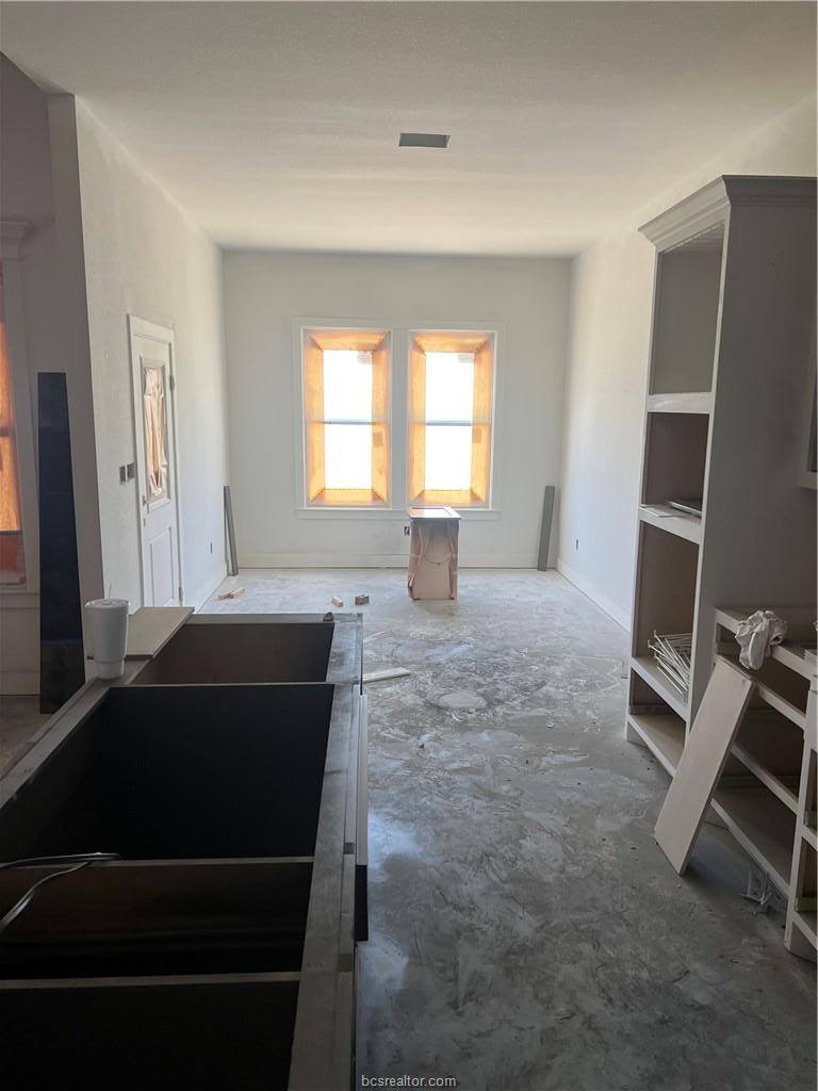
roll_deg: -1.0
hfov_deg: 53.1
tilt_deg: -9.5
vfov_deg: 67.3
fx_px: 819
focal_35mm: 26
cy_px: 546
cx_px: 409
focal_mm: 5.7
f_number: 1.5
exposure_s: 1/121
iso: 125
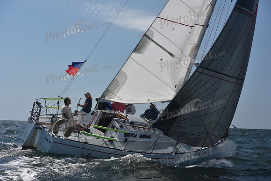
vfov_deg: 19.5
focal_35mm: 70
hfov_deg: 28.8
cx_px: 136
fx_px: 527
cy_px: 90
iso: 250
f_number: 7.1
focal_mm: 70
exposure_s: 1/1000
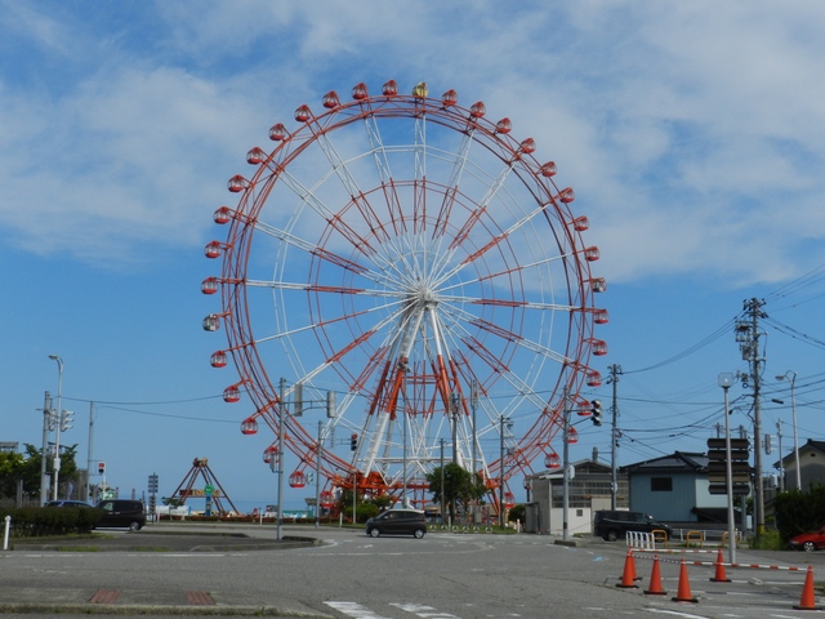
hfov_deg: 36.2
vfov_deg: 27.5
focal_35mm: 53
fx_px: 1263
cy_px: 310
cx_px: 412
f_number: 8
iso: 160
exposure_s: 1/640
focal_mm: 9.4
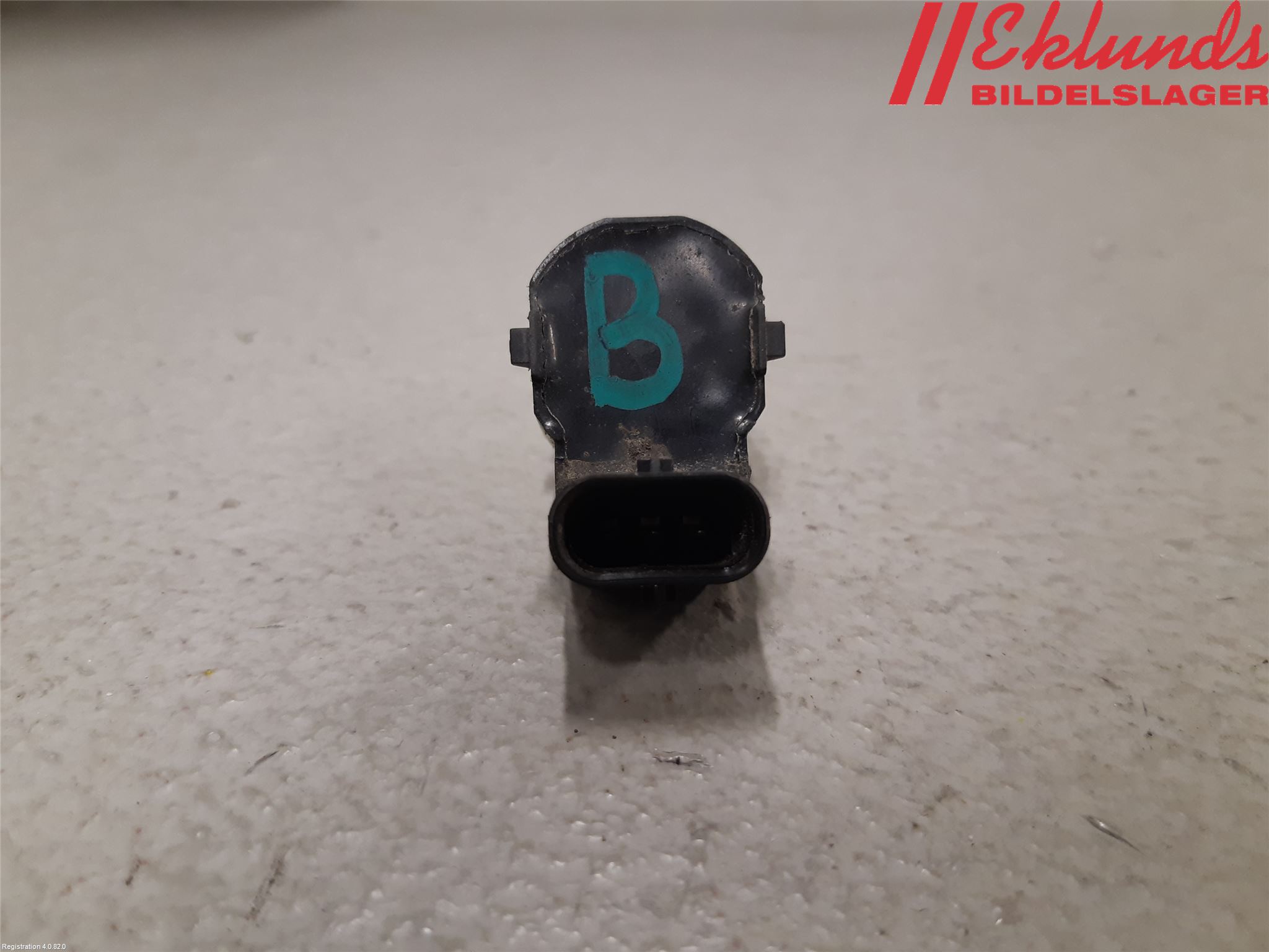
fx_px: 953
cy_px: 476
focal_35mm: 26
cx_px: 634
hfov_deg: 67.3
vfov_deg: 53.1
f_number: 1.7
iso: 125
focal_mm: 3.93
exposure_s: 1/50
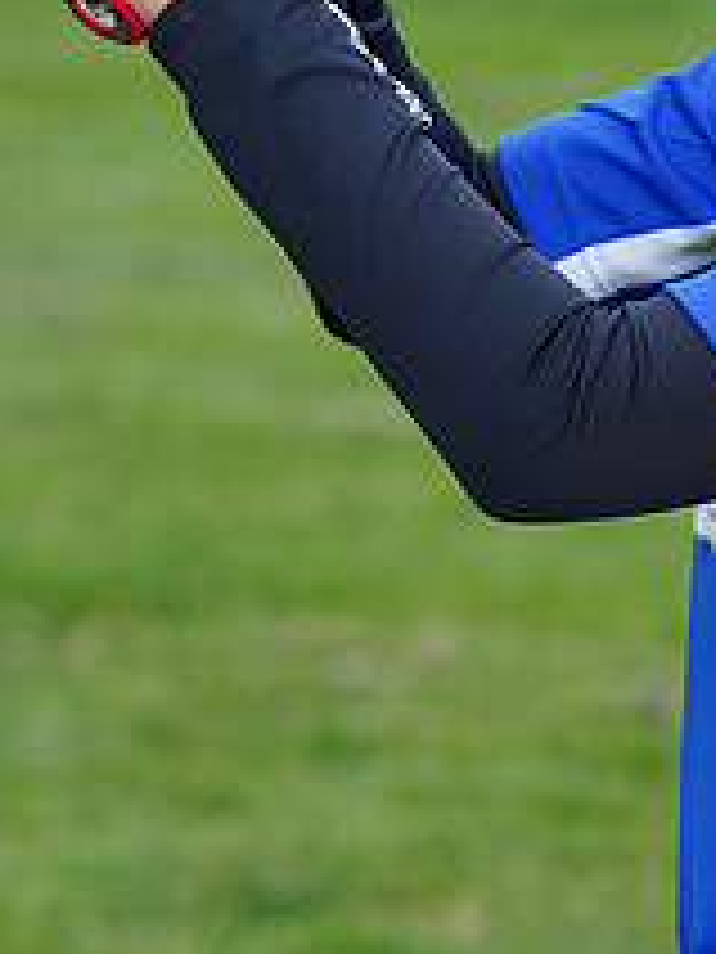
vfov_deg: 3.9
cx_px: 858
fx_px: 13872
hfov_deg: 3.0
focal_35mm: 503
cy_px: -216
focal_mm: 191
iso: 200
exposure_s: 1/200
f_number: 8
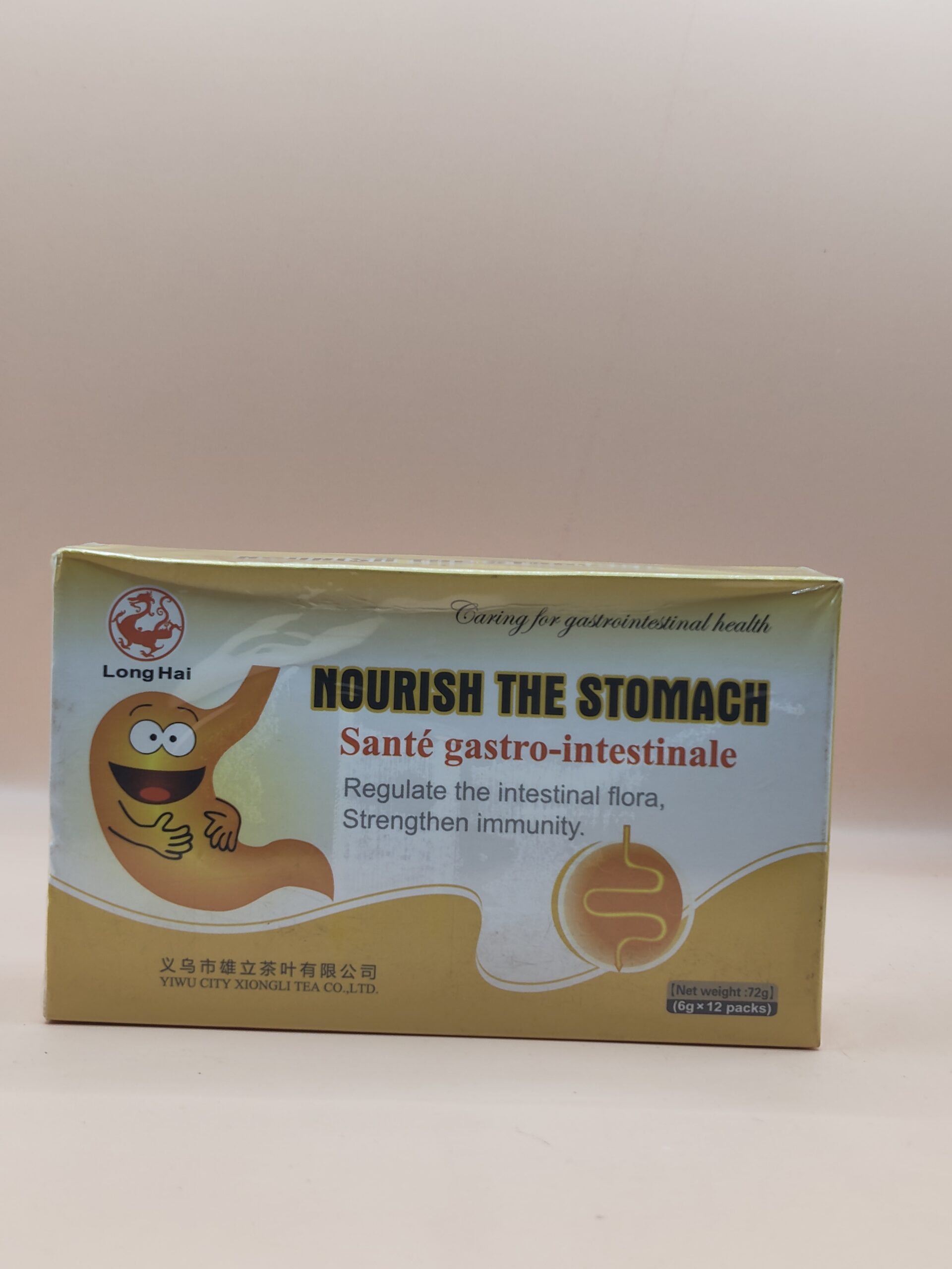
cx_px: 476
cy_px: 634
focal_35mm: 50
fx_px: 1833
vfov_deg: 38.2
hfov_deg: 29.1
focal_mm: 5.56
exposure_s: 1/100
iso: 135
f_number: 1.88
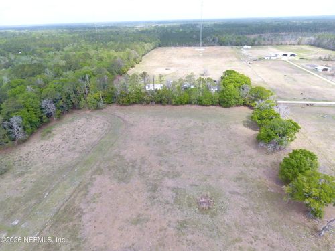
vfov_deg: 66.0
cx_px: 168
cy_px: 126
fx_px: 194
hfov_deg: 81.7
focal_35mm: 20
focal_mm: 3.61
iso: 100
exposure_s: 1/305
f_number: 2.8
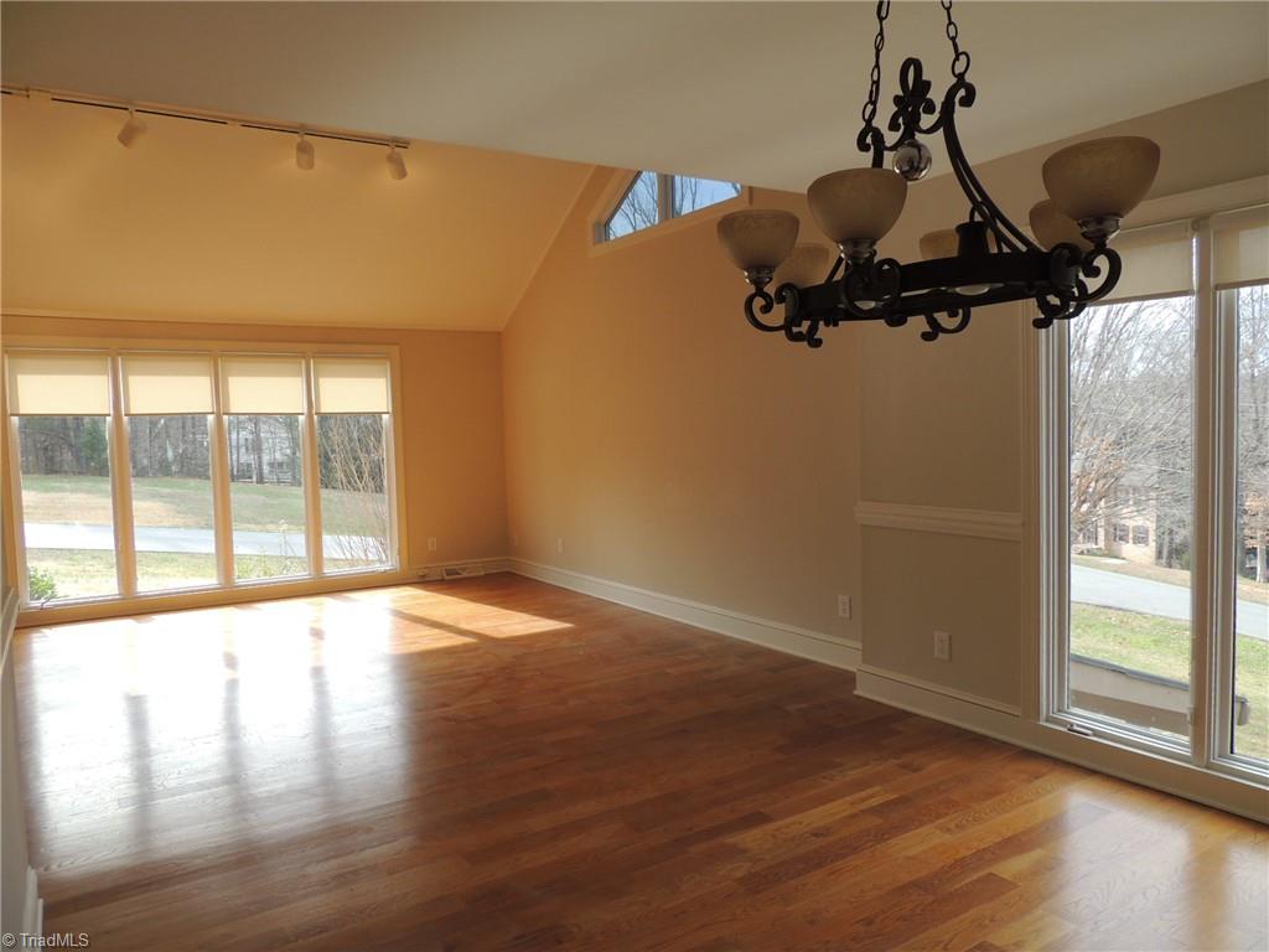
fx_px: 880
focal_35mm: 24
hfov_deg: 71.6
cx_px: 634
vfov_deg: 56.8
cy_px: 476
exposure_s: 1/200
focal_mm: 4.3
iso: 100
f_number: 3
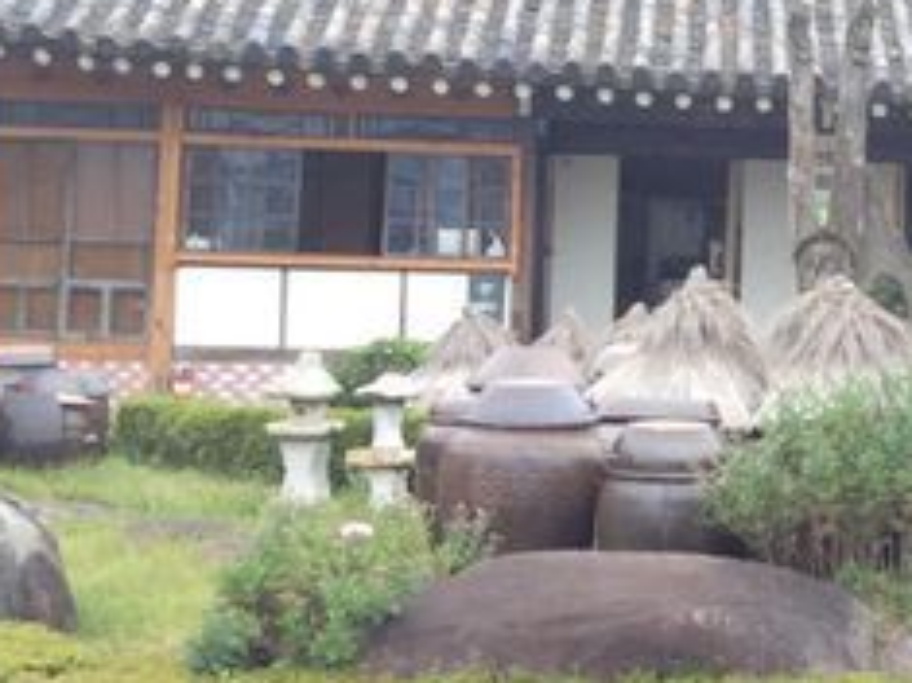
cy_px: 116
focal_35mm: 98
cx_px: 937
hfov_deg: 19.4
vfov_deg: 15.0
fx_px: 2581
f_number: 2.4
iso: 32
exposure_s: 1/144
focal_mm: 3.3
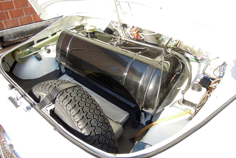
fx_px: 170
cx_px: 117
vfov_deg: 49.5
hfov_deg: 69.4
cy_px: 77
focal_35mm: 26
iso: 160
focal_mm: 4.3
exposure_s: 1/500
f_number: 2.8
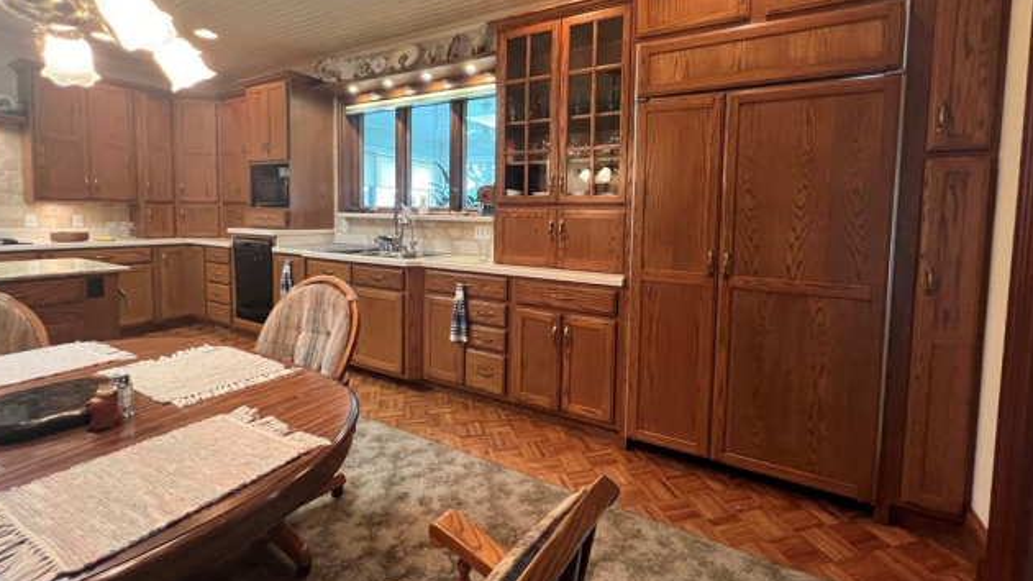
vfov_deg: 69.9
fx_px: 411
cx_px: 526
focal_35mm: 15
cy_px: 238
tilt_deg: -2.8
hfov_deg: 103.0
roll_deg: -0.7
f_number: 1.8
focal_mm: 1.57
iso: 500
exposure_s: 1/60
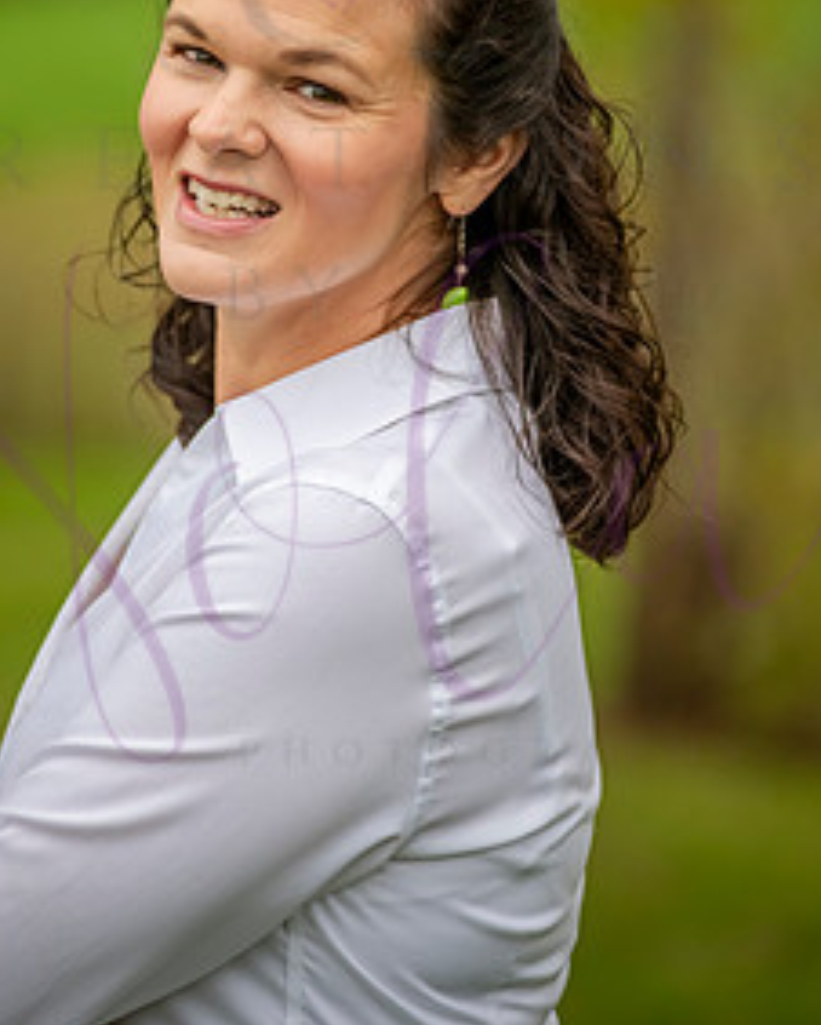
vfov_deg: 10.3
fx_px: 5674
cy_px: 287
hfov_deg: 8.3
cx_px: 334
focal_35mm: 187
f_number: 4
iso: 1000
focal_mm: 125
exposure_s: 1/1600
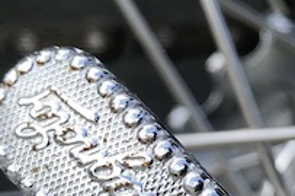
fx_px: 942
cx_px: 311
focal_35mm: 115
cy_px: 216
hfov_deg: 17.3
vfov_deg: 11.7
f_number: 1.8
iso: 20
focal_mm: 3.99
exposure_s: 1/948
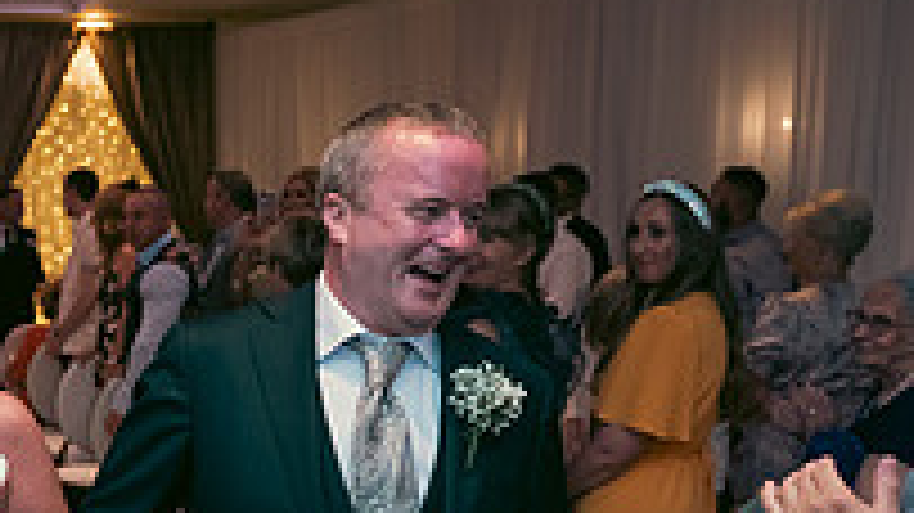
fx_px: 1744
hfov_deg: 26.8
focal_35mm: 72
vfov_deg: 16.5
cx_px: -108
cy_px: 479
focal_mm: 24
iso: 800
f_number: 3.5
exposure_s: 1/160
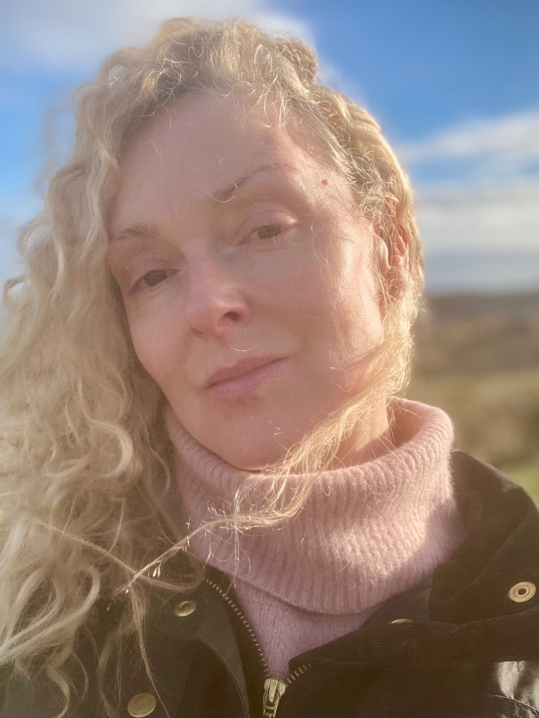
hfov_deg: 32.1
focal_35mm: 45
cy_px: 327
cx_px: 217
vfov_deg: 42.0
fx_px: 934
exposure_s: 1/677
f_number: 2.2
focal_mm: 2.87
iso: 20
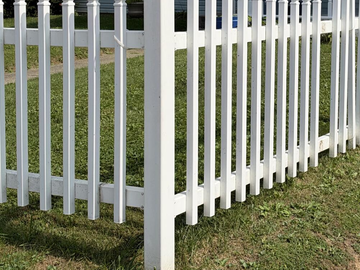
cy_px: 10
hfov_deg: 26.7
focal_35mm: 72
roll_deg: -0.1
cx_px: 269
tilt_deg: -2.4
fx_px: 749
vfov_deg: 19.9
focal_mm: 6.93
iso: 64
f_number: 1.8
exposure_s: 1/5208
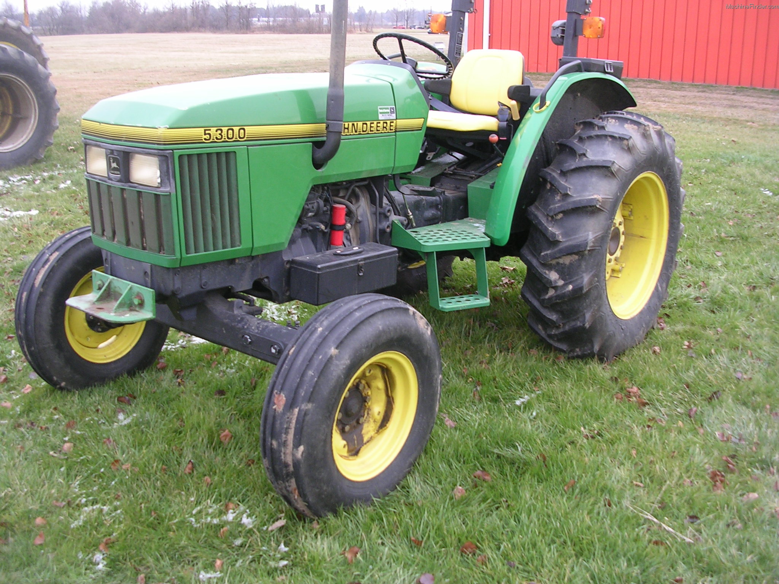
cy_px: 292
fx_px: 855
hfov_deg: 49.0
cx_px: 390
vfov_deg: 37.7
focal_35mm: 38
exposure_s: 1/40
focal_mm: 5.8
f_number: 2.8
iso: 50
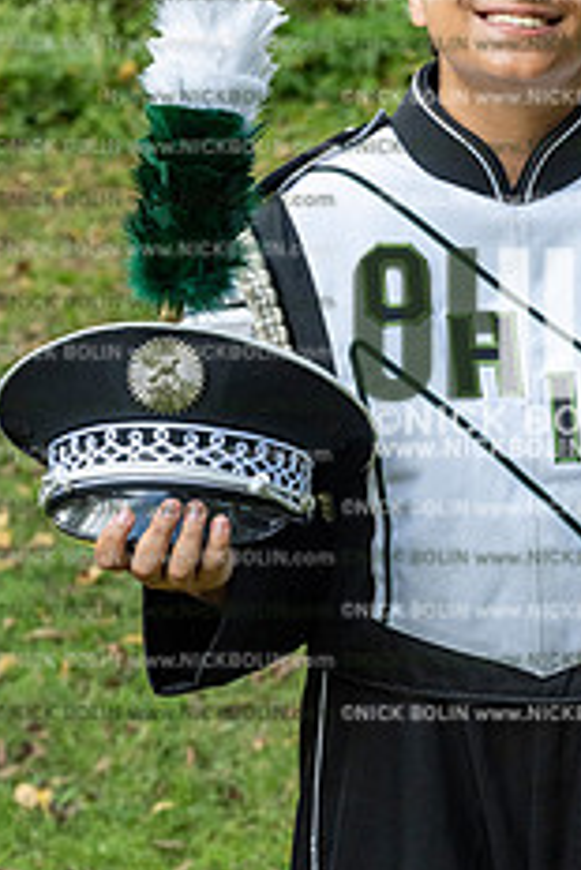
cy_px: 352
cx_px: 510
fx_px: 2997
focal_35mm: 124
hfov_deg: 11.0
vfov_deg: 16.5
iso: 1000
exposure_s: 1/640
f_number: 5.6
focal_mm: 64
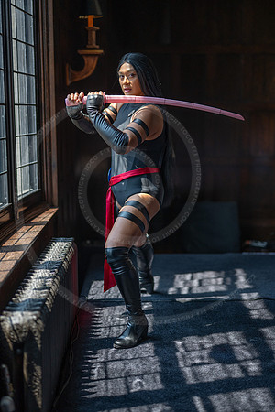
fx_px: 573
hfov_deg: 27.0
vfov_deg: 39.6
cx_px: 138
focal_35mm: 50
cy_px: 206
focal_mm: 50
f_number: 1.2
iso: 125
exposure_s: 1/1000
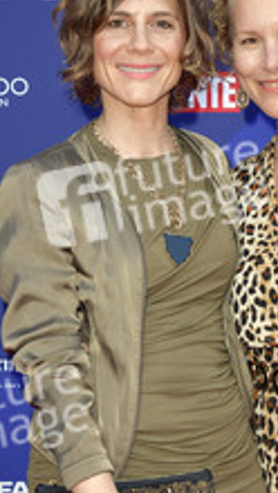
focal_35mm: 95
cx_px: 217
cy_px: 307
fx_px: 1243
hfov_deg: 12.7
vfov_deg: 22.4
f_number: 6.3
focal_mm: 50
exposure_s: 1/200
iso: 640
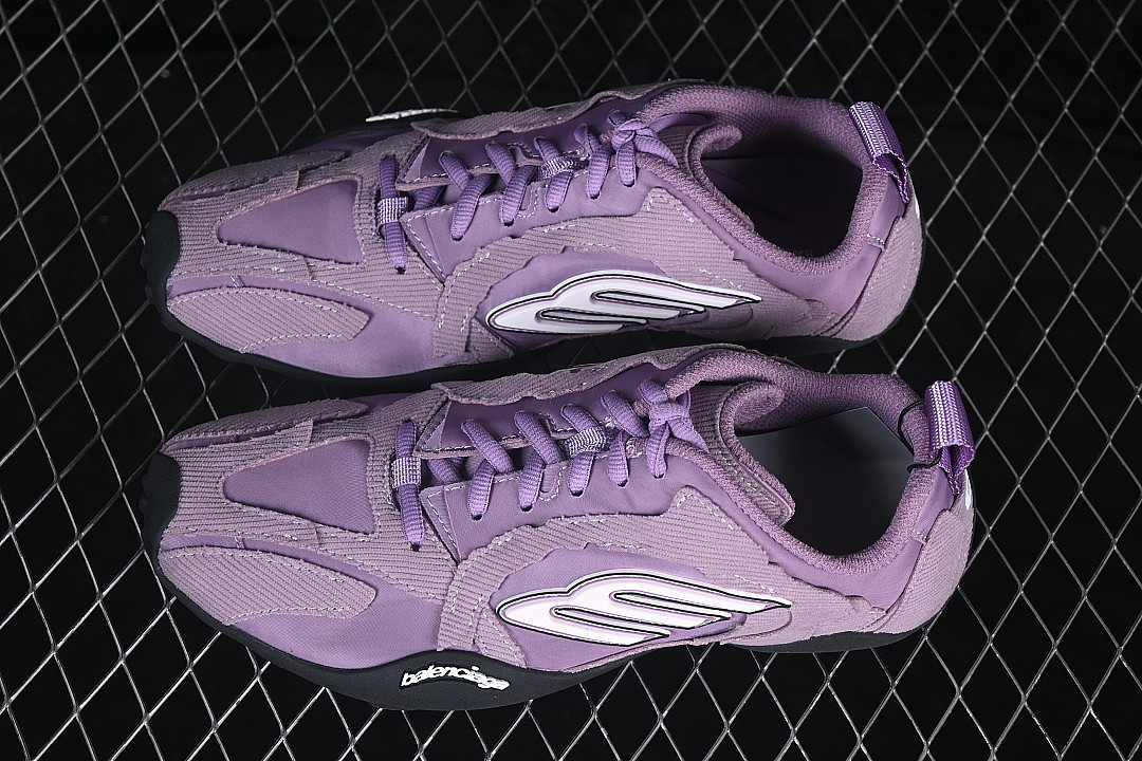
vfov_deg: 18.2
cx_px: 571
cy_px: 380
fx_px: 2379
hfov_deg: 27.0
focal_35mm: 75
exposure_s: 1/80
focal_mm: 50
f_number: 7.1
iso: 160
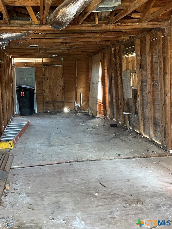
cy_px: 84
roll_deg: +1.6
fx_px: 225
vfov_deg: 53.3
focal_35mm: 34
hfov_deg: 41.5
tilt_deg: -3.9
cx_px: 65
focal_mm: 5.1
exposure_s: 1/39
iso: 640
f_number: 1.6
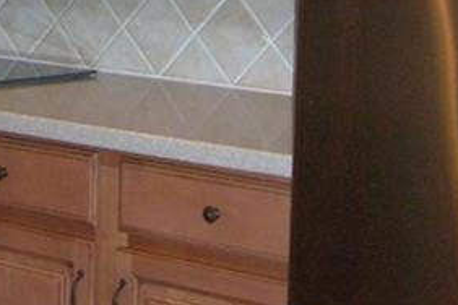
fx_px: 1628
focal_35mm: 128
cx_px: 190
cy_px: -97
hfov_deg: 16.0
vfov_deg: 10.5
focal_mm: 5.7
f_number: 2.9
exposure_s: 1/60.1
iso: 179
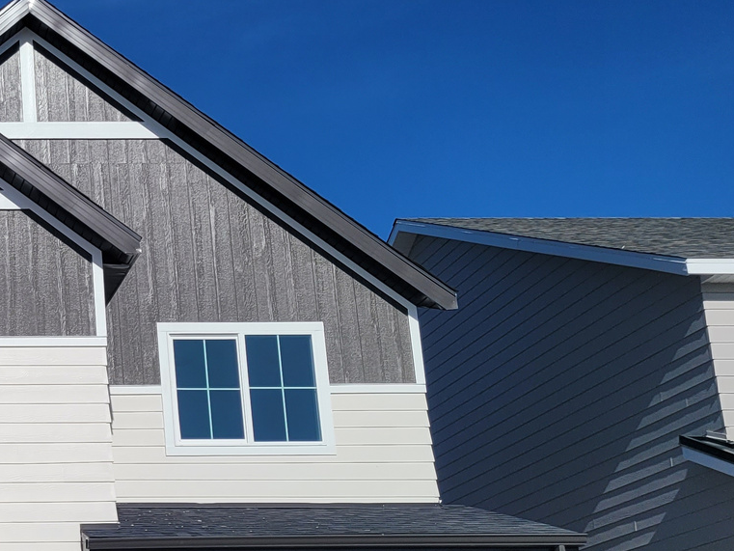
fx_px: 1485
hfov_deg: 24.9
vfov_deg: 20.8
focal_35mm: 70
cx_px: -164
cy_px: 447
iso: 40
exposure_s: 1/6406
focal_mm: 5.4
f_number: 1.8
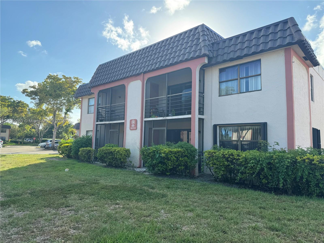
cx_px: 162
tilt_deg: +8.4
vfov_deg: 56.8
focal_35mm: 24
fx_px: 225
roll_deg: -0.7
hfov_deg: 71.6
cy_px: 122
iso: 80
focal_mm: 6.76
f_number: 1.78
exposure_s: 1/1193
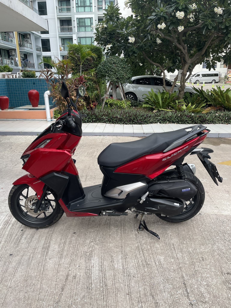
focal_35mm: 26
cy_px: 154
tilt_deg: -17.4
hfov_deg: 53.1
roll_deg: +1.6
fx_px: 231
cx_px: 116
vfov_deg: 67.3
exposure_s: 1/725
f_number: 1.6
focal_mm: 4.2
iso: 32
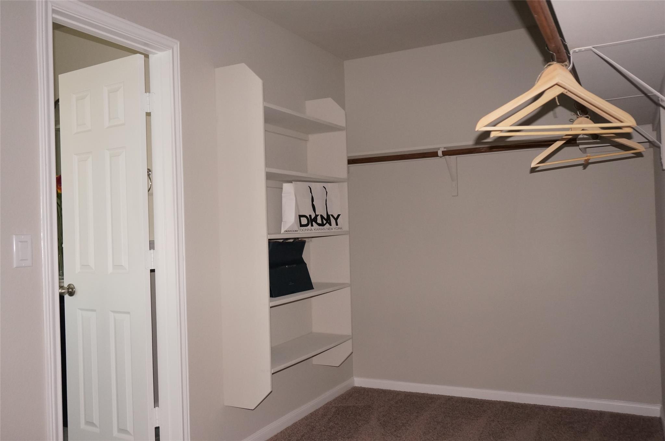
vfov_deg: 41.6
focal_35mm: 32
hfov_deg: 59.6
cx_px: 332
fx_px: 581
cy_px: 220
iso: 800
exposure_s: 1/125
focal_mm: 21
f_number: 4
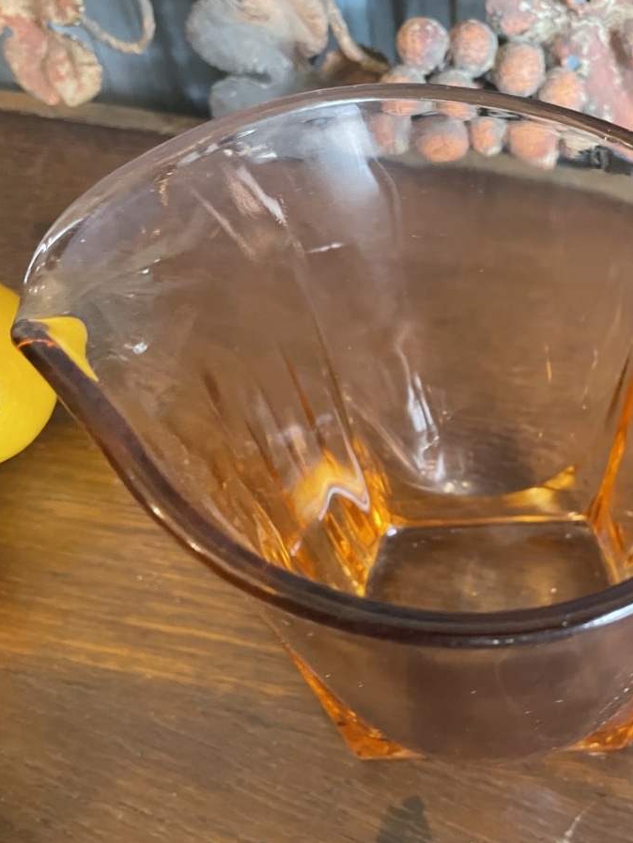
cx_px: 489
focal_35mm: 35
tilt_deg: -56.5
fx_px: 853
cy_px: 422
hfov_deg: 39.4
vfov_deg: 52.6
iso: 500
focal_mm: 4.2
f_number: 1.6
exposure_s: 1/33
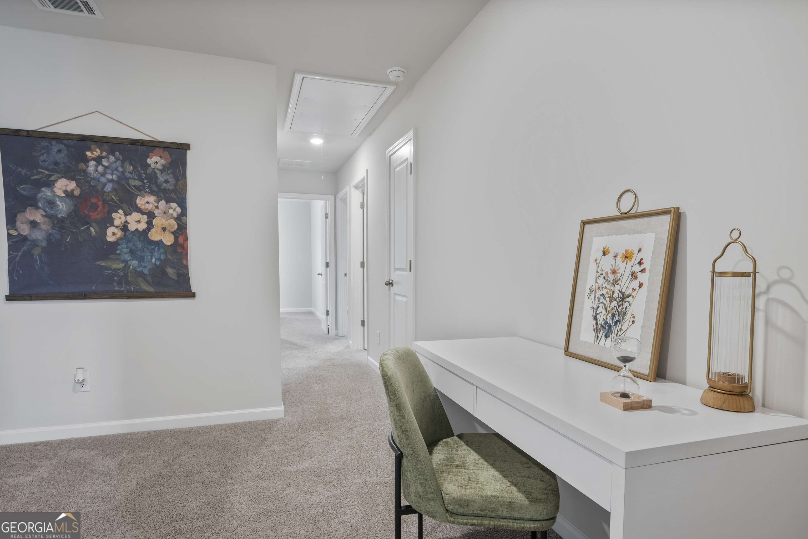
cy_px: 270
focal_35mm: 19
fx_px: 426
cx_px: 404
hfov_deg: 86.9
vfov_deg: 64.6
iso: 400
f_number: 8
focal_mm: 19
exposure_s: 1/30
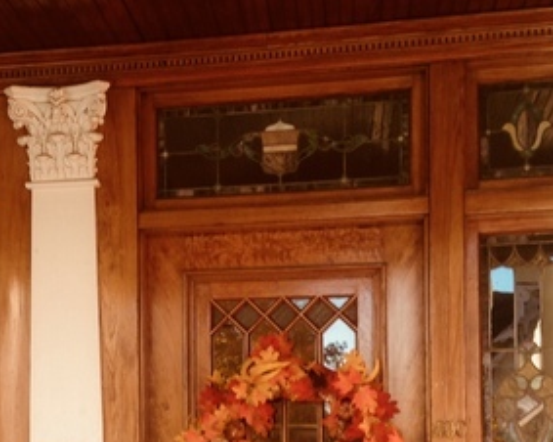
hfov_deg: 24.8
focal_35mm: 76
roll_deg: +0.1
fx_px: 1243
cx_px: 134
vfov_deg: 19.7
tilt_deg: -1.0
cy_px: 422
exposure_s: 1/60
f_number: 2.4
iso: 50
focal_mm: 4.12
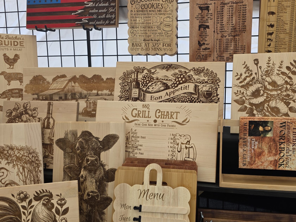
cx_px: 177
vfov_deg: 40.6
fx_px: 299
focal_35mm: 35
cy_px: 128
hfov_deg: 52.3
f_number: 1.7
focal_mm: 6.3
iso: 80
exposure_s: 1/2890
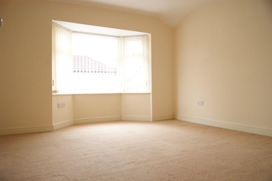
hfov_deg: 67.4
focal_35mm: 27
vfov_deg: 47.9
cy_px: 90
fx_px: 204
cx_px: 136
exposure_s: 1/125
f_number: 4.5
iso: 400
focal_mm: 18
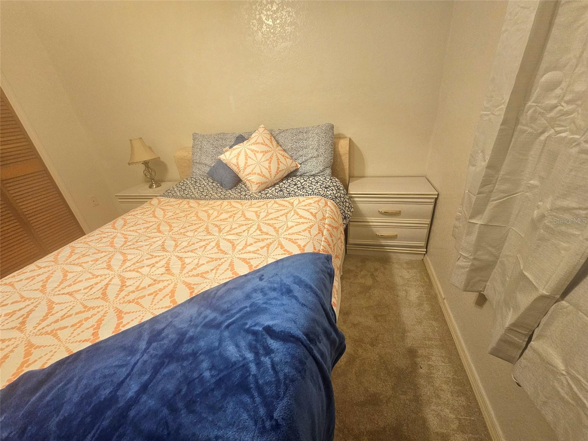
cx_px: 294
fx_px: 221
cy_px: 220
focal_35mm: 13
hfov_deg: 106.2
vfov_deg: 89.9
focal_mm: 2.2
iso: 250
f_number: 2.2
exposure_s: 1/60.2
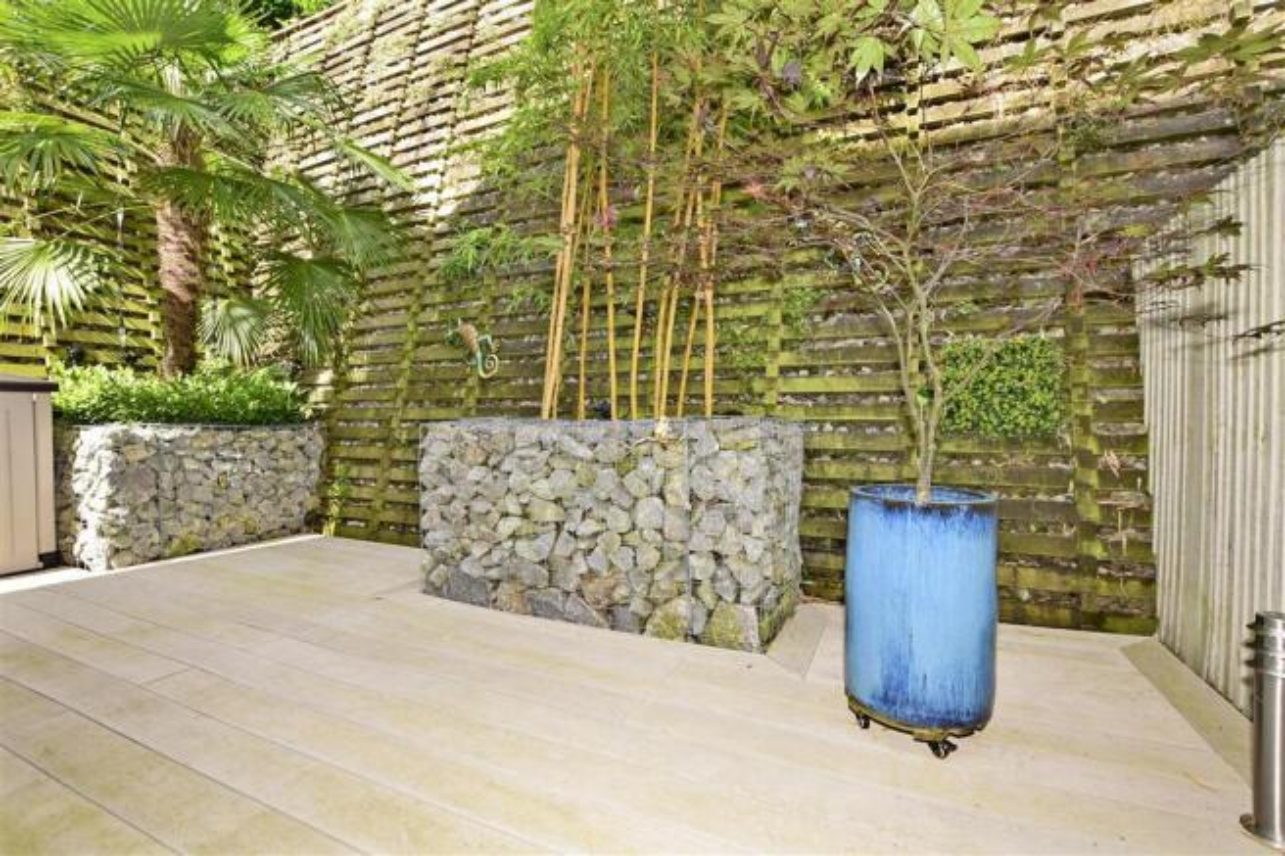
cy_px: 428
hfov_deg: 100.4
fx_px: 535
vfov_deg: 77.3
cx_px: 642
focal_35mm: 15
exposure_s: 1/200
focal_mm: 10
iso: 400
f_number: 7.1
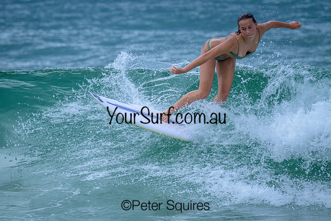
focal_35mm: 715
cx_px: 158
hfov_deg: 2.9
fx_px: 6571
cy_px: 97
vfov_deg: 1.9
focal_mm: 560
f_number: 8
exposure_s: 1/2000
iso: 1250
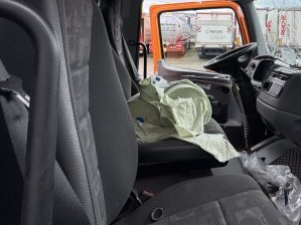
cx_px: 239
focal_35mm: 30
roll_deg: -1.0
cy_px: 20
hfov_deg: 55.9
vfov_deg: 42.6
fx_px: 261
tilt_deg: +4.9
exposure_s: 1/322
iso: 40
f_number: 2.2
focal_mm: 2.22
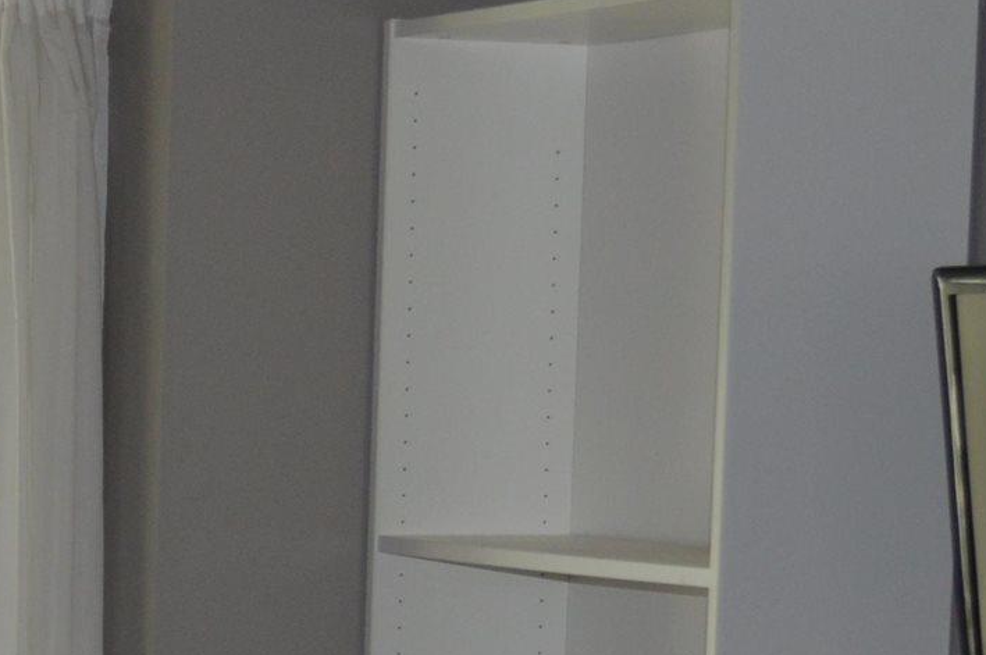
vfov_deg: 9.4
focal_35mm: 143
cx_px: -441
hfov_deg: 13.6
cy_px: 903
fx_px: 3912
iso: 320
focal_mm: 22
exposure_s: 1/125
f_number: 4
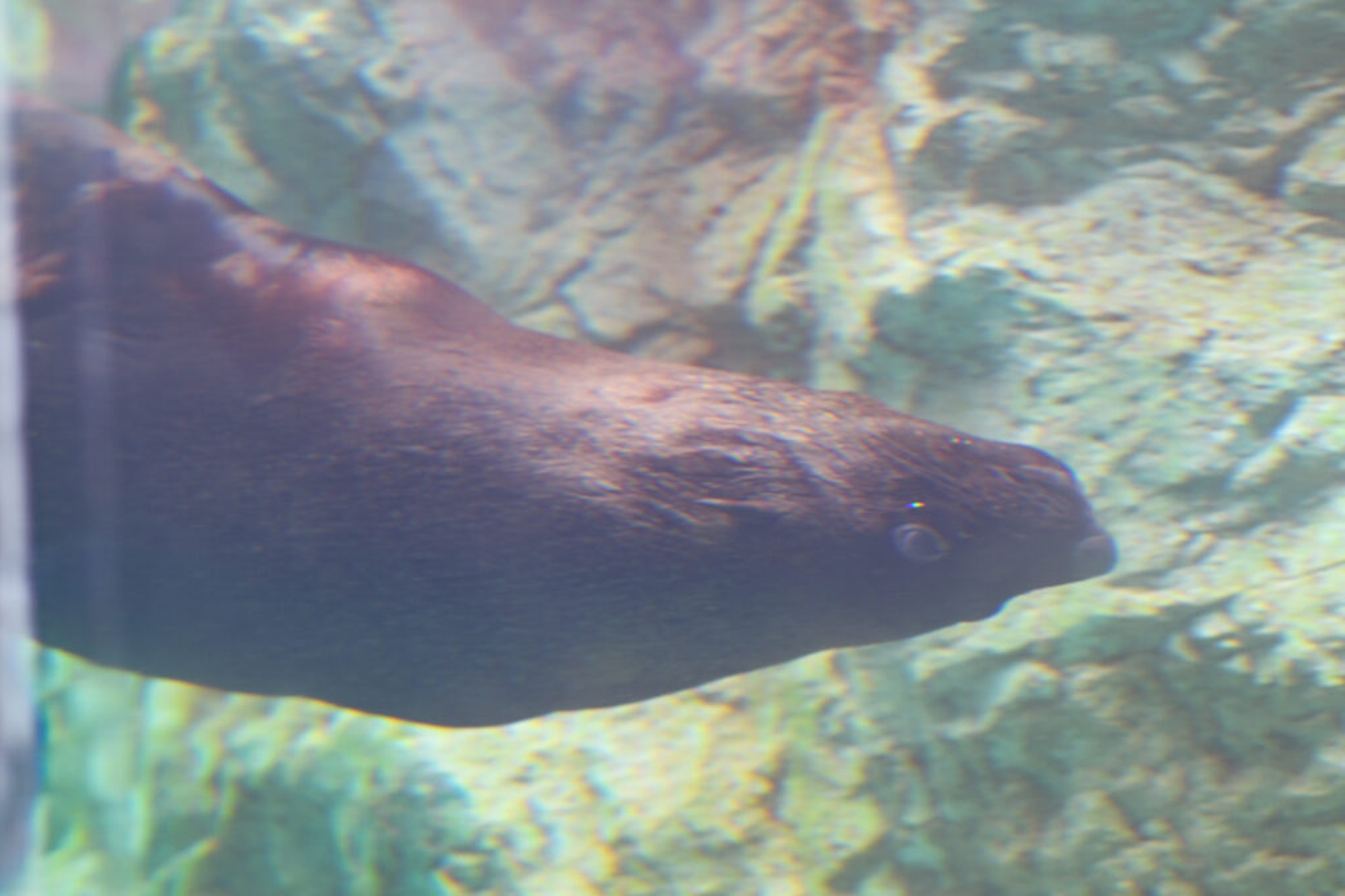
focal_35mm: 106
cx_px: 676
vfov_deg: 12.9
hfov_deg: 19.3
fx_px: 3960
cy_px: 446
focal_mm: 105
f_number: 2.5
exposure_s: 1/125
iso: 280
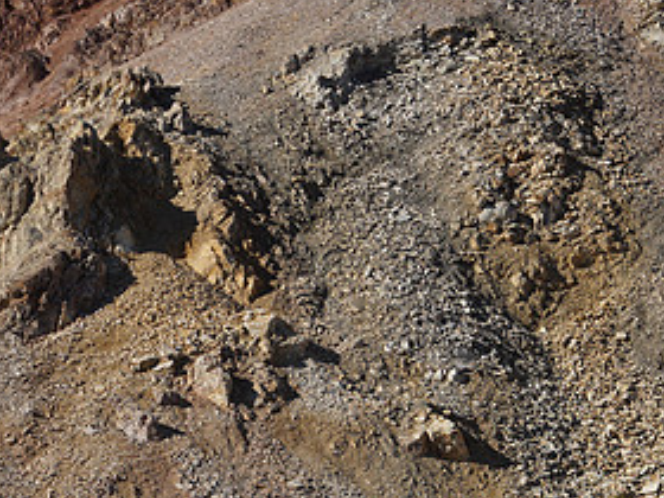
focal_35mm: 217
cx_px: 161
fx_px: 4162
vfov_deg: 6.8
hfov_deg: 9.1
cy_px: 385
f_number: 5.6
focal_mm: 109
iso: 400
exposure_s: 1/1000
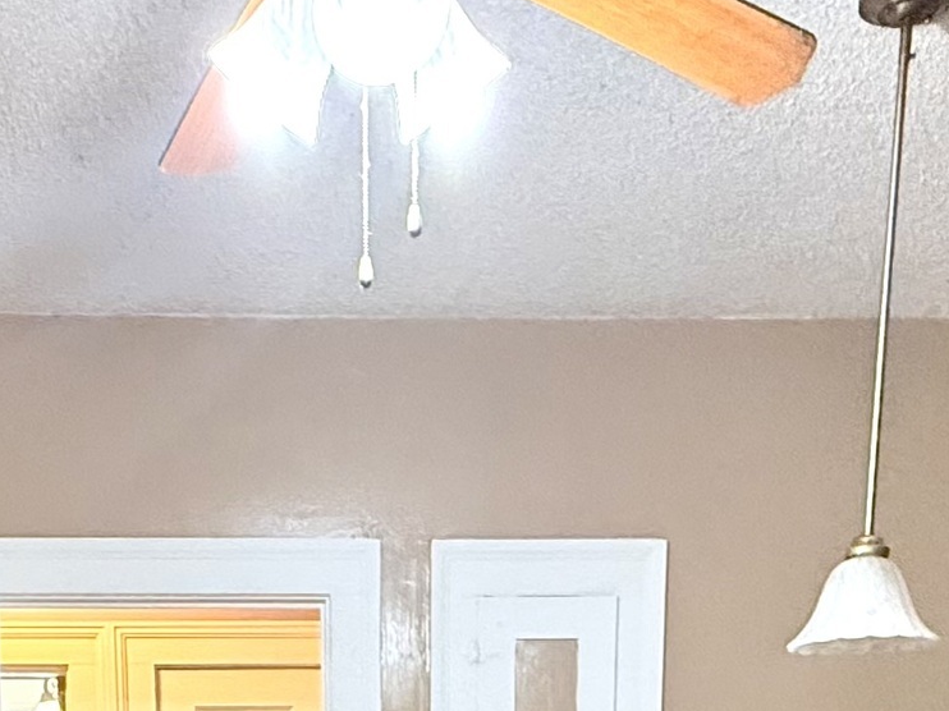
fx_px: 1590
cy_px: 1207
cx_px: 367
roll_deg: +0.2
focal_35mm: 58
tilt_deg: -10.7
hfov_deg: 33.1
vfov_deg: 19.9
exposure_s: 1/60
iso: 500
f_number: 2.2
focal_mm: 2.22
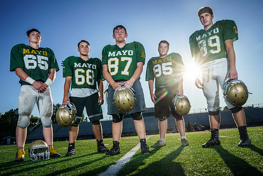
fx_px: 223
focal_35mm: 30
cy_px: 96
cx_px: 130
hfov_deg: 61.1
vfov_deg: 43.0
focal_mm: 28
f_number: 11
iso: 100
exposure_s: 1/200
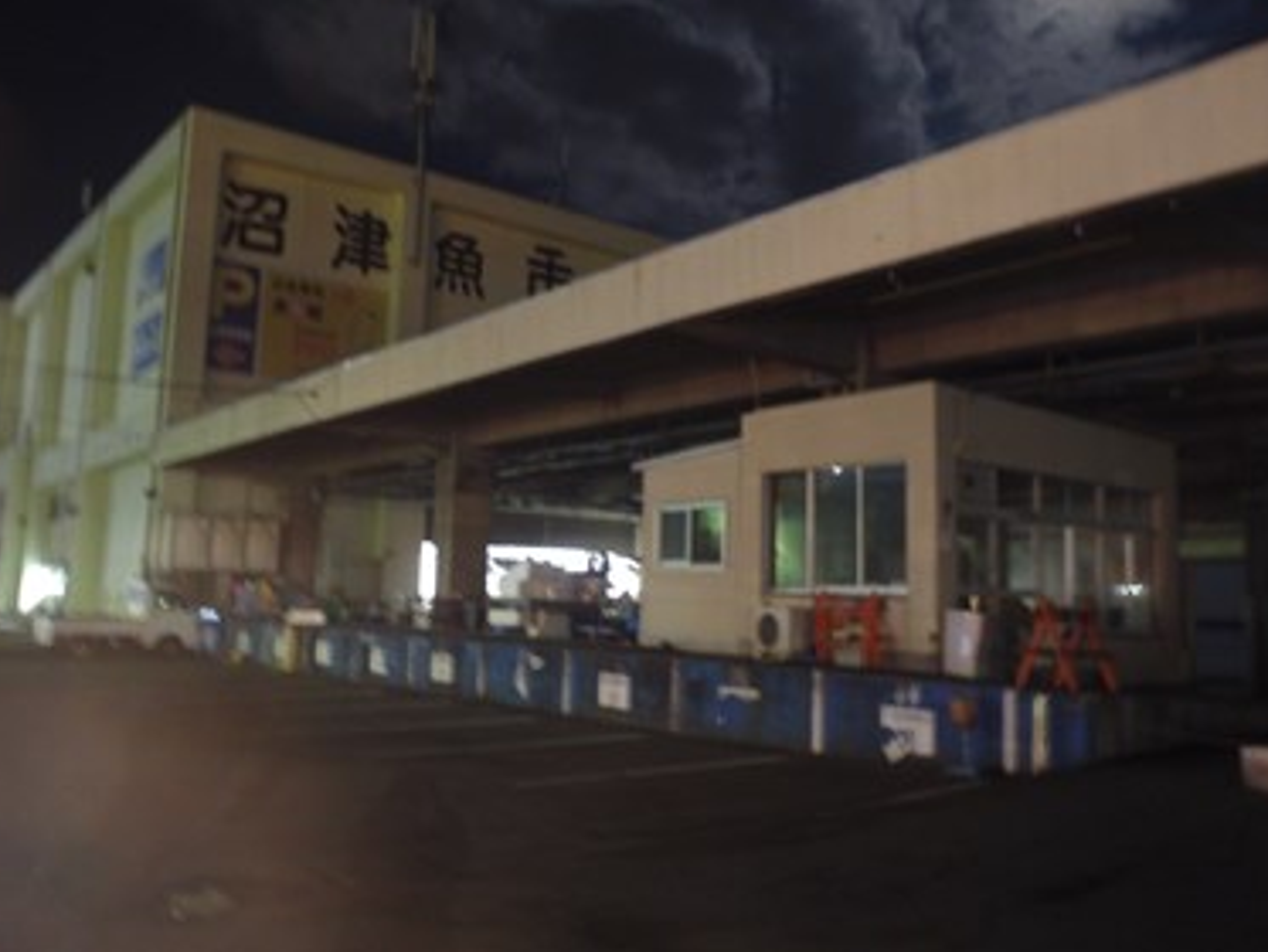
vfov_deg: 46.8
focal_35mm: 30
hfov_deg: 59.9
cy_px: 452
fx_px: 1099
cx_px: 626
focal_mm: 5
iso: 400
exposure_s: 4
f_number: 3.9
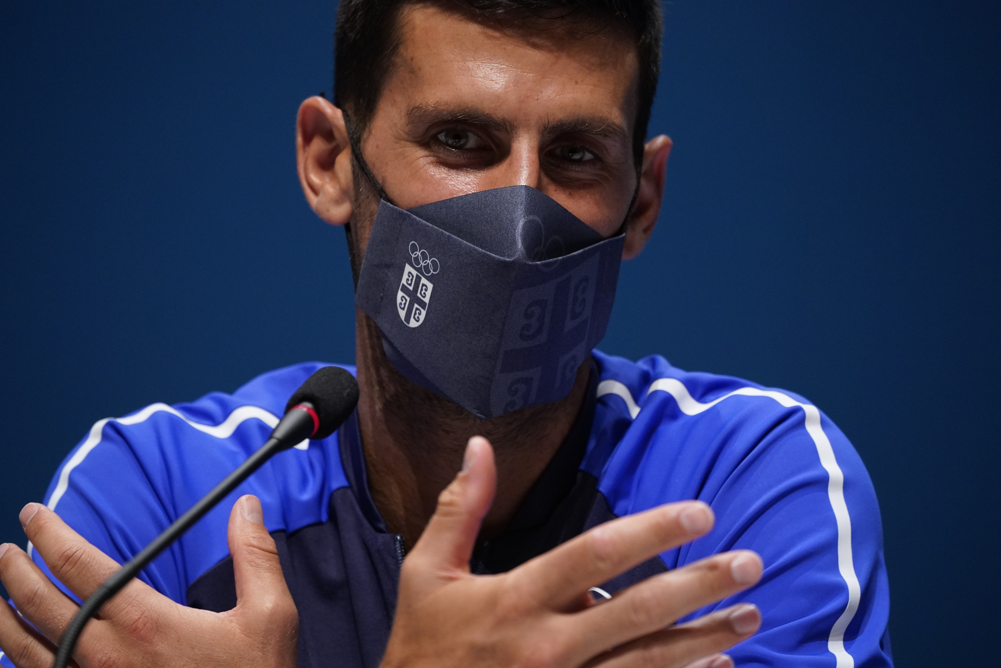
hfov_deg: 6.0
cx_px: 500
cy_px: 334
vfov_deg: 4.0
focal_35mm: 345
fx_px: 9592
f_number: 5.6
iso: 4000
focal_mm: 345
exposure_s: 1/320
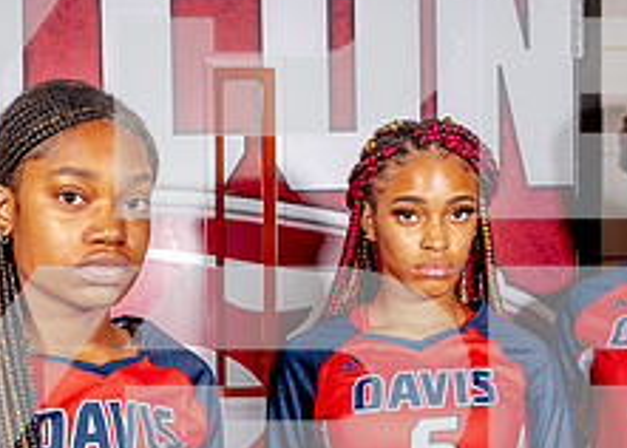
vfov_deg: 19.7
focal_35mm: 71
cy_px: 401
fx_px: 1265
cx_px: 59
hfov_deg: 26.9
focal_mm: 24
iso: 100
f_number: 8
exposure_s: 1/125
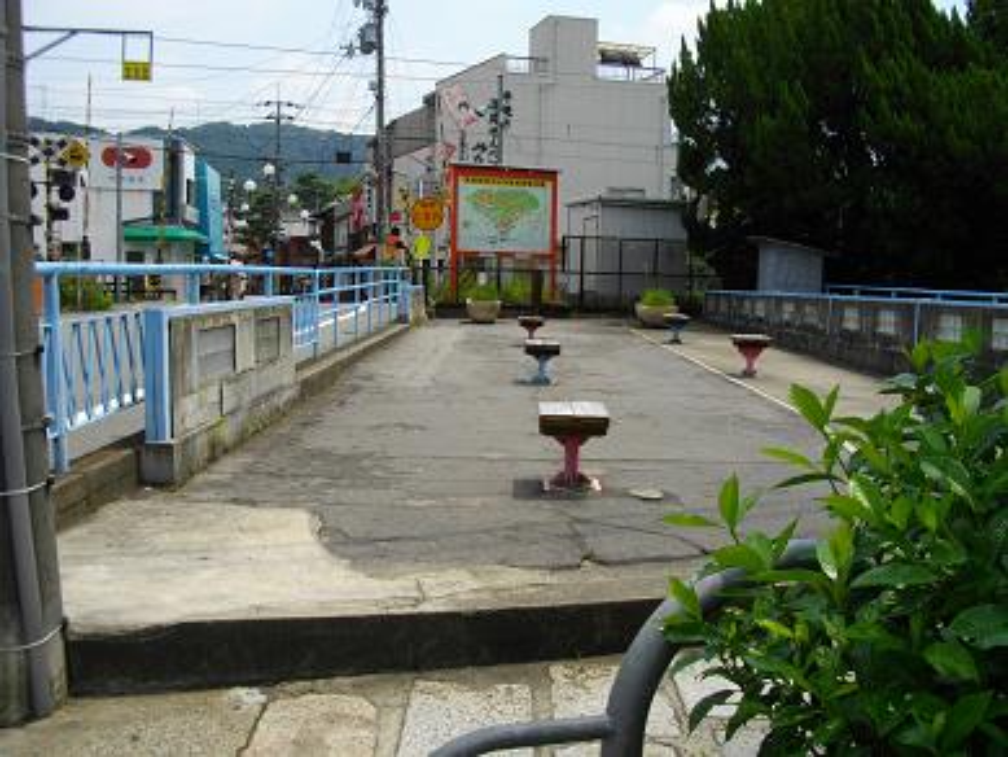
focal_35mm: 32
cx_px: 504
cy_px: 378
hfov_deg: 56.8
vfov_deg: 44.2
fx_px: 932
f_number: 5.5
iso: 100
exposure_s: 1/400
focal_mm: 5.7
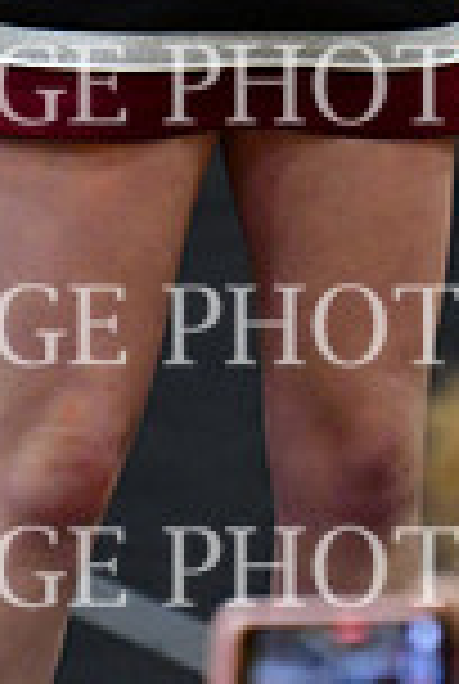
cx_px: 133
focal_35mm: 1027
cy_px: -279
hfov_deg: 1.3
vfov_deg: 2.0
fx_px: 19551
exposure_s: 1/500
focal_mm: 180
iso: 4000
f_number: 4
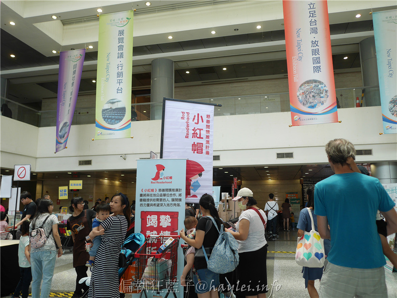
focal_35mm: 30
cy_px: 149
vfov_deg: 46.8
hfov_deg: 60.0
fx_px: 344
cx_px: 198
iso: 200
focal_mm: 15
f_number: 2.2
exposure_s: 1/160
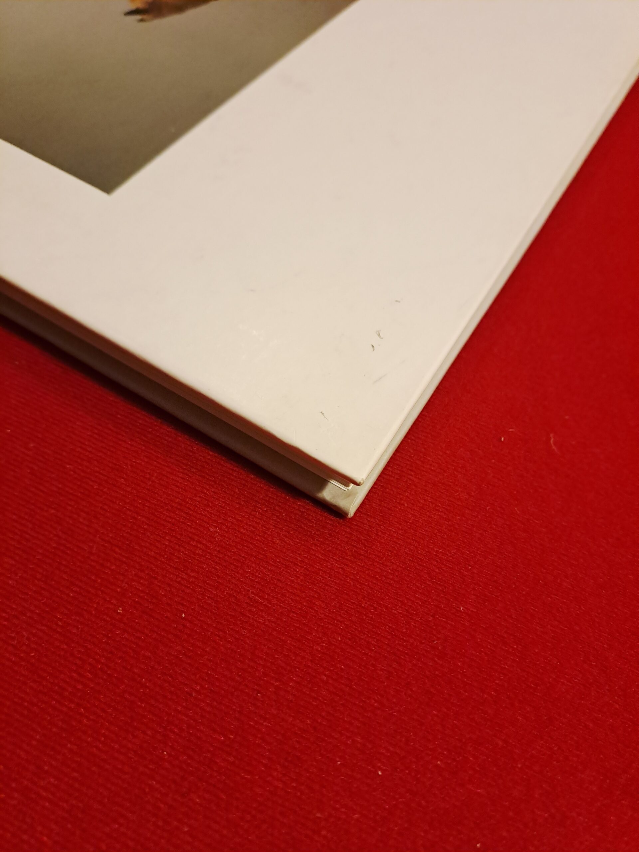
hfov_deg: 54.9
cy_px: 426
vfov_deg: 69.4
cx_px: 320
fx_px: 615
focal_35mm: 25
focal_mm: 4.65
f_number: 1.8
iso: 320
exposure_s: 1/50
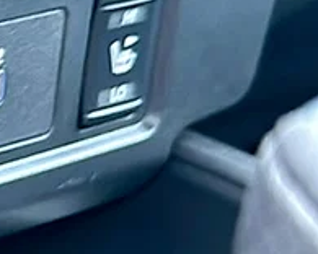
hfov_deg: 13.7
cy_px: 162
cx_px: -251
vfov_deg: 12.2
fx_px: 1186
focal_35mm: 126
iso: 250
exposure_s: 1/43
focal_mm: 6.86
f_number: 1.78
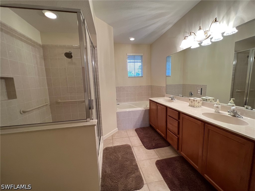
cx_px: 128
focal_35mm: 13
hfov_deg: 106.2
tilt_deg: -7.9
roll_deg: +2.1
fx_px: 96
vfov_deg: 89.9
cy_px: 96
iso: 250
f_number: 1.8
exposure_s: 1/60
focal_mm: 1.57
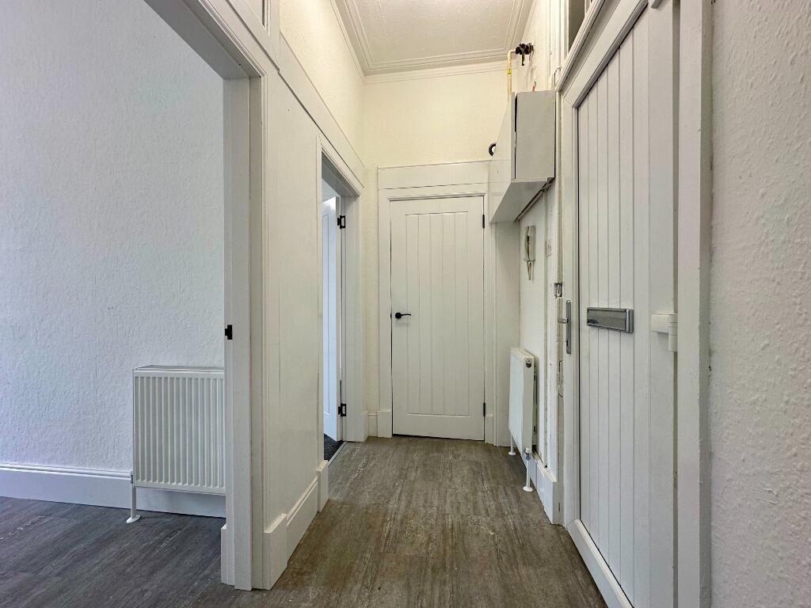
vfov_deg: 85.7
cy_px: 304
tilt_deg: +0.6
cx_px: 406
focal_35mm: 14
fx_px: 328
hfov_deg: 102.1
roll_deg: +0.2
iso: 64
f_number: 2.2
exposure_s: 1/100
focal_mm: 2.22
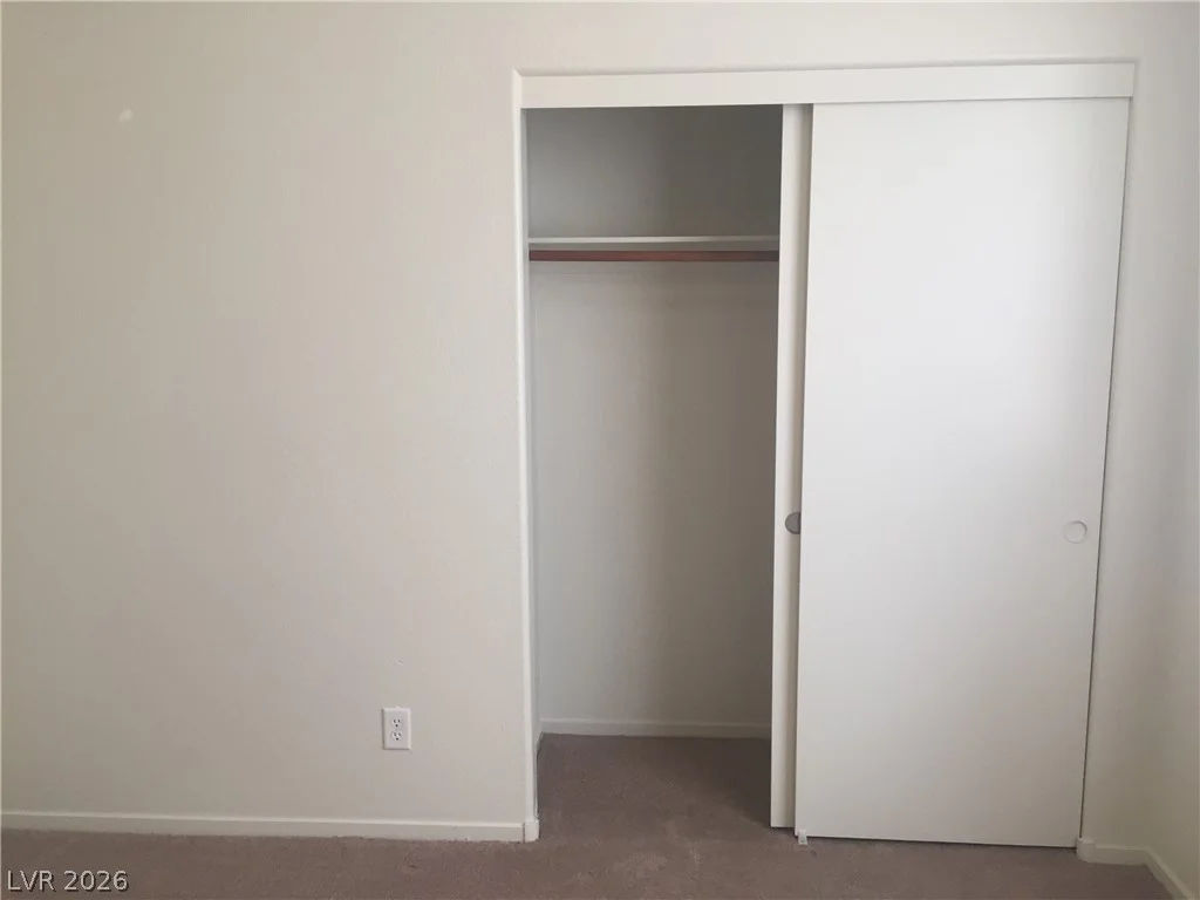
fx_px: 1005
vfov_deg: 48.2
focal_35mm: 29
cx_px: 600
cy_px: 450
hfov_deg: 61.7
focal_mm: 4.15
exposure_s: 1/30
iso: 32
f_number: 2.2
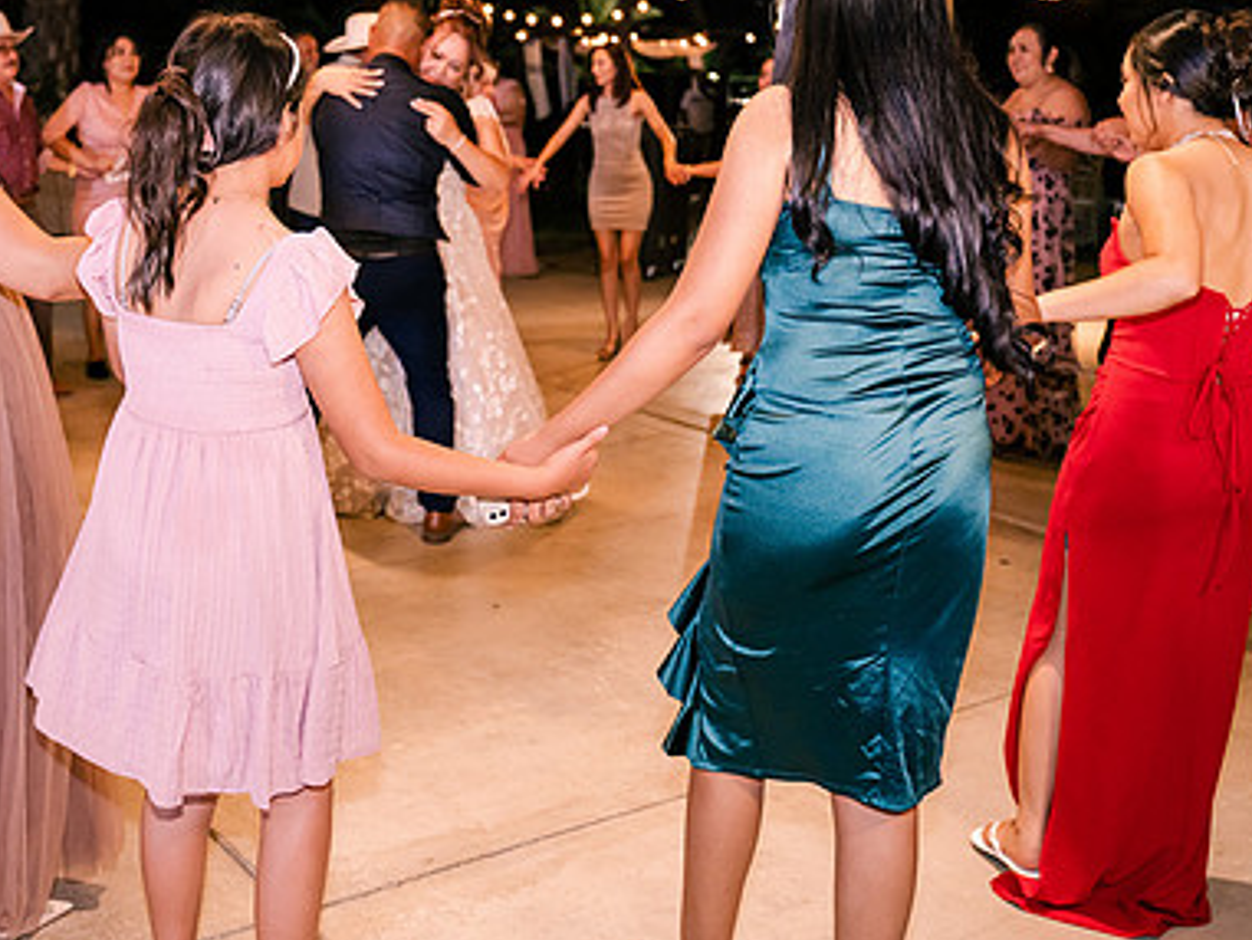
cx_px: 440
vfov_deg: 34.9
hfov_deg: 45.2
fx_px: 1483
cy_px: 340
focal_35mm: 41
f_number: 2.8
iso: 3200
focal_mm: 28
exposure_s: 1/200
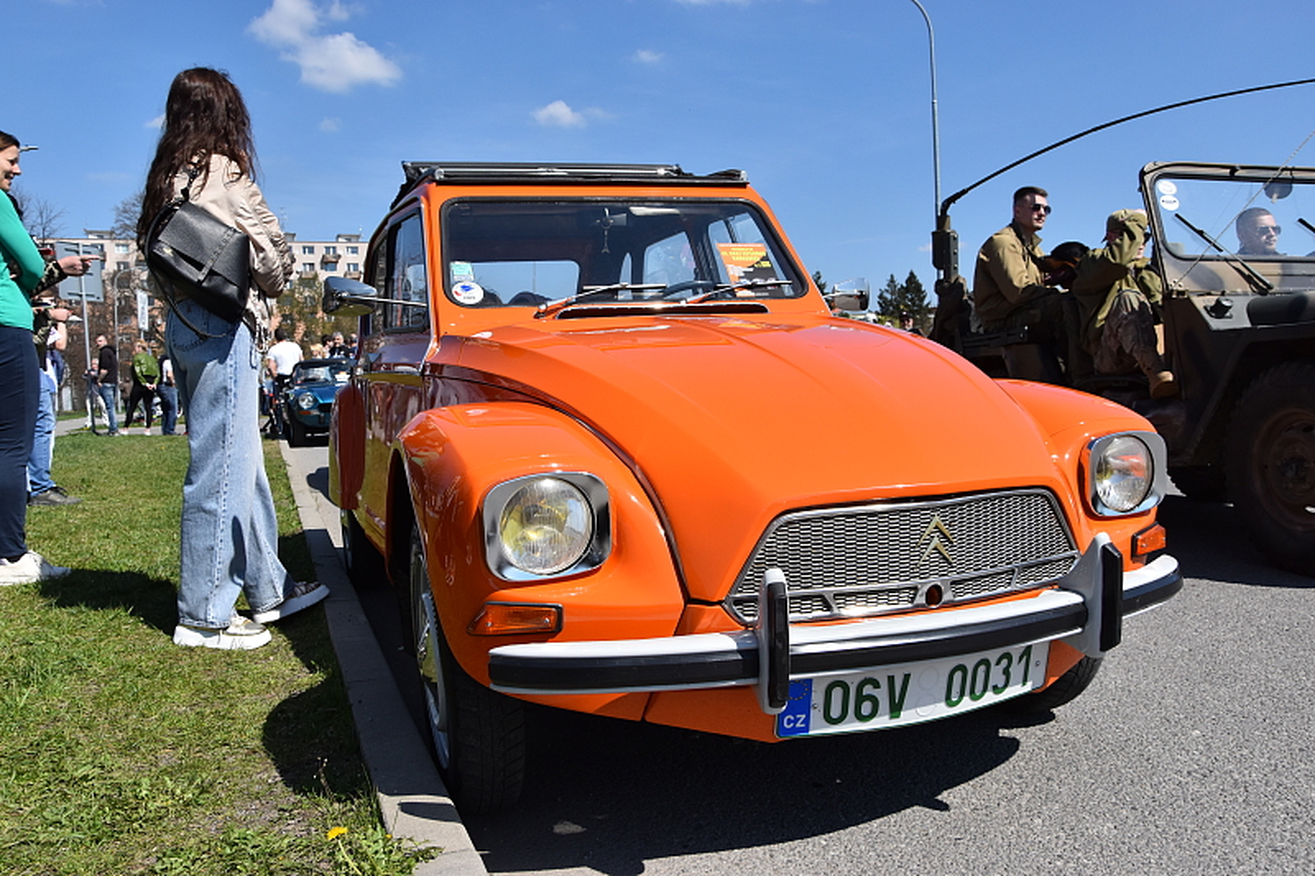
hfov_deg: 67.4
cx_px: 658
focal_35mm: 27
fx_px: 986
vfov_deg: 47.9
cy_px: 438
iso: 400
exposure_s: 1/2000
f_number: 8
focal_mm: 18
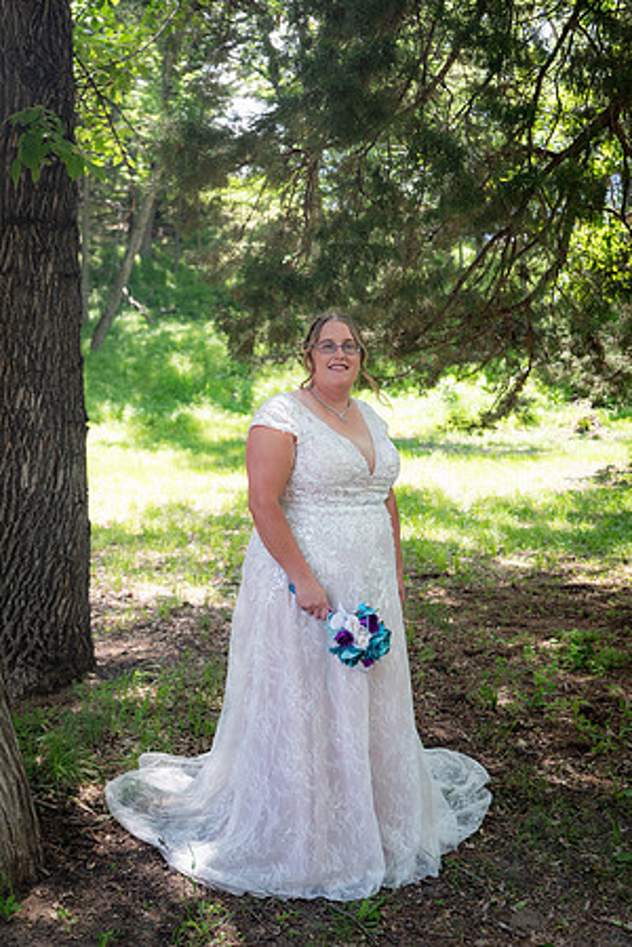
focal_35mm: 45
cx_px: 316
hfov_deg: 29.9
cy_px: 474
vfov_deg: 43.6
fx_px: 1185
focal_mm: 45
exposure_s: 1/160
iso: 200
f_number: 4
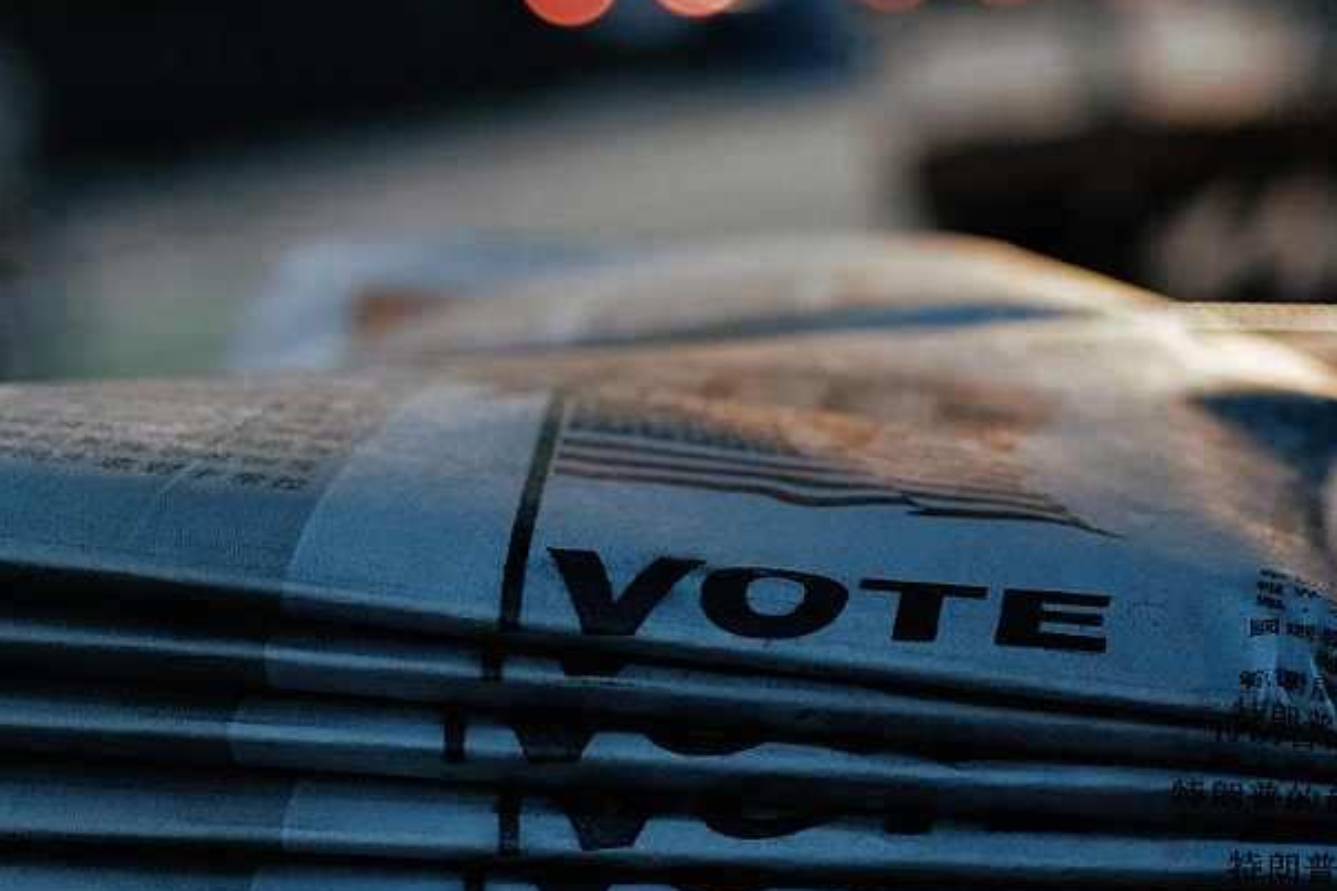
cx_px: 600
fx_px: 4047
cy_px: 167
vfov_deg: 12.5
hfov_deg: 18.8
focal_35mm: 109
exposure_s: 1/250
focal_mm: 27
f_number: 2.8
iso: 640
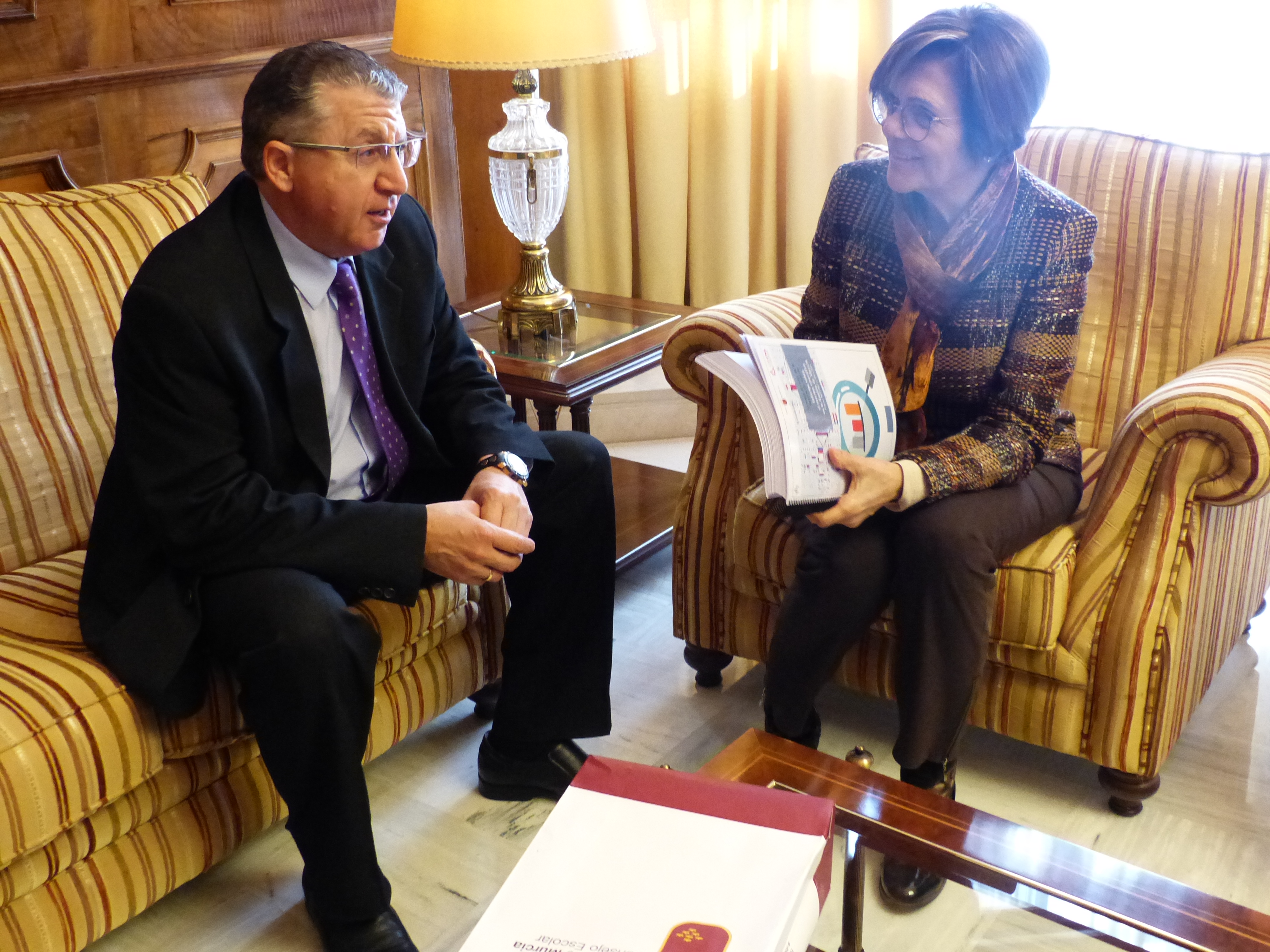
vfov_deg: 36.8
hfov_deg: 47.9
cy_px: 476
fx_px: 1431
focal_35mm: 39
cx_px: 635
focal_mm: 7
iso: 800
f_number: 2.8
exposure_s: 1/50
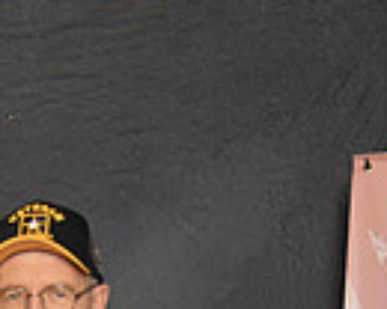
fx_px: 1718
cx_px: 18
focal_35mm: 150
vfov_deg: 9.5
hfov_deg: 12.7
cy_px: 660
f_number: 8
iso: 640
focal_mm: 46
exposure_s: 1/160
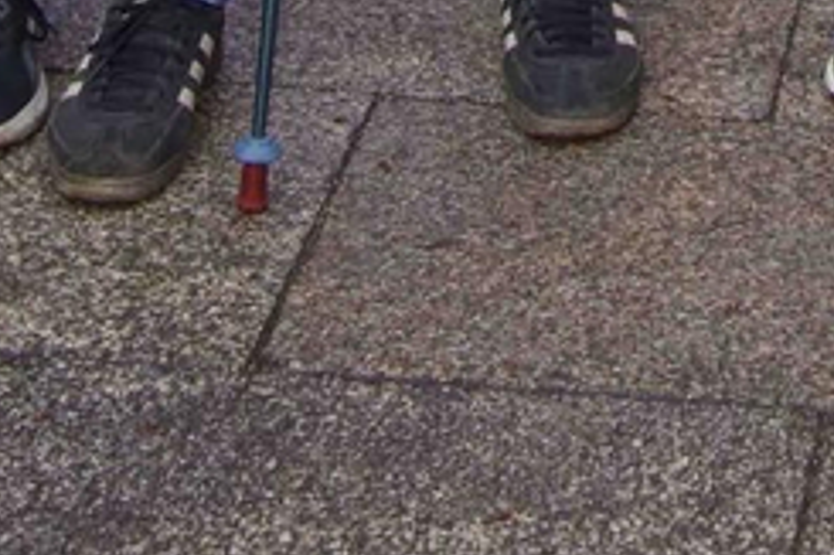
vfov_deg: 6.4
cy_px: -1137
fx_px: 4537
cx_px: 1014
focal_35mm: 196
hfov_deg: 10.3
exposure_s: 1/640
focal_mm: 20
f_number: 2.8
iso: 160
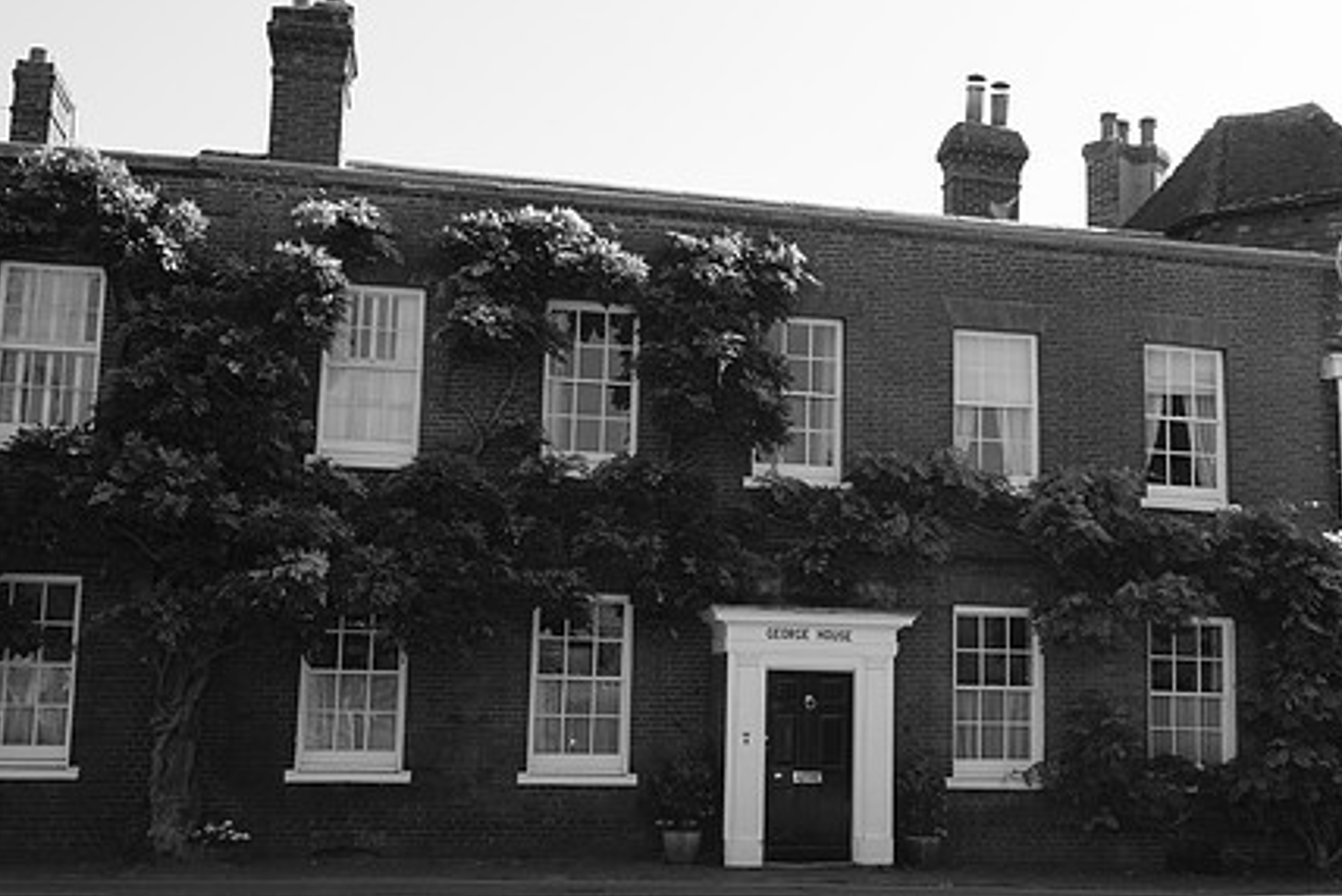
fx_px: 1679
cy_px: 450
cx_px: 761
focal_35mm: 45
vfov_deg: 29.9
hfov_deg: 43.5
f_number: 9
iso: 200
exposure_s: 1/125
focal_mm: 20.9
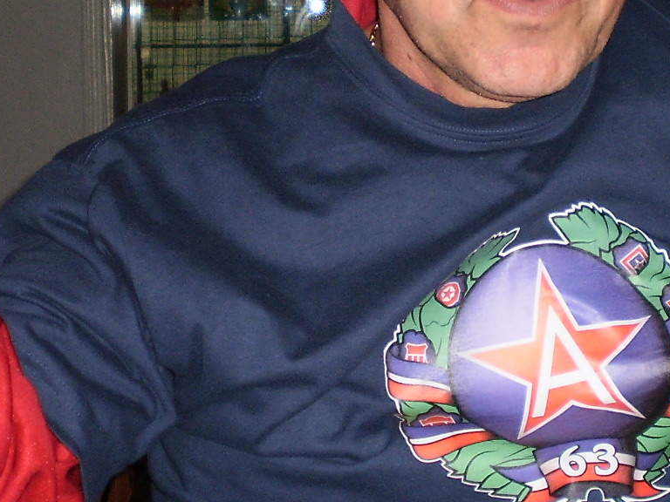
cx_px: 426
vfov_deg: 13.1
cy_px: 84
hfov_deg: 17.5
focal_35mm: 112
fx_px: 2168
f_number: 3.5
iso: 125
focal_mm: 7.4
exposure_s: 1/30
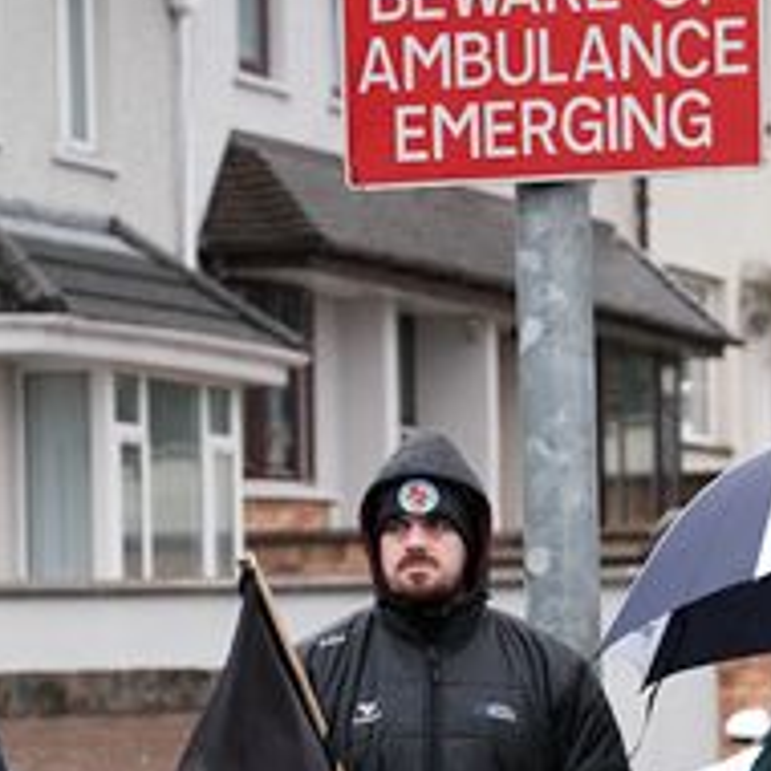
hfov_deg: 5.9
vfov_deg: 5.8
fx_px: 7534
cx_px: 390
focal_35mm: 299
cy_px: 781
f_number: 2.8
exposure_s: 1/350
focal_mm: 68.7
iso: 800
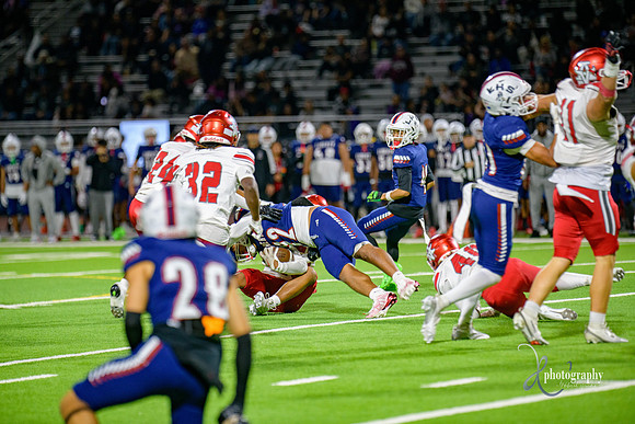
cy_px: 212
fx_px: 4234
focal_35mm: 240
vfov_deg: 5.7
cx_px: 318
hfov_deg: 8.6
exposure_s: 1/250
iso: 2000
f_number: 2.8
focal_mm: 240
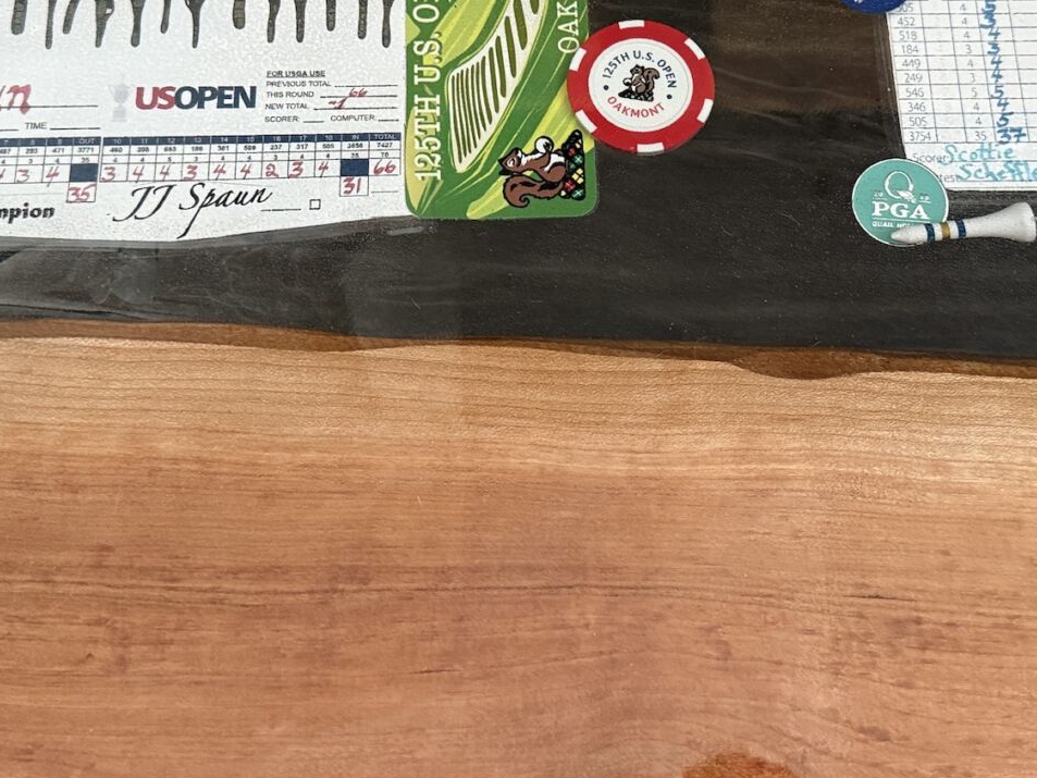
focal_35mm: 47
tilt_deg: -67.1
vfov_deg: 30.4
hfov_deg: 40.4
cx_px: 573
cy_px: 196
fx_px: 1408
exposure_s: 1/60
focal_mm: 6.76
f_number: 1.78
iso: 320
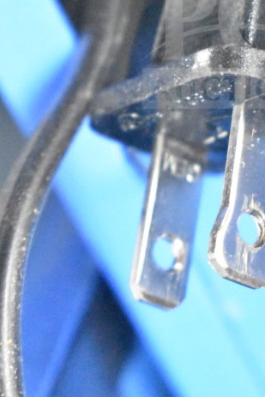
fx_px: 1798
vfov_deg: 12.5
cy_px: 41
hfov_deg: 8.4
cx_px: 238
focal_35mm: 163
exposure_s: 1/100
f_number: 5.6
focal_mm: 55
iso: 25600
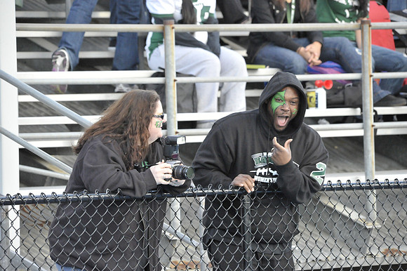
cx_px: 204
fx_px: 4519
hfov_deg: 5.2
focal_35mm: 400
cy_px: 136
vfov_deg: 3.4
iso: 12800
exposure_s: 1/640
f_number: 10
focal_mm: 400
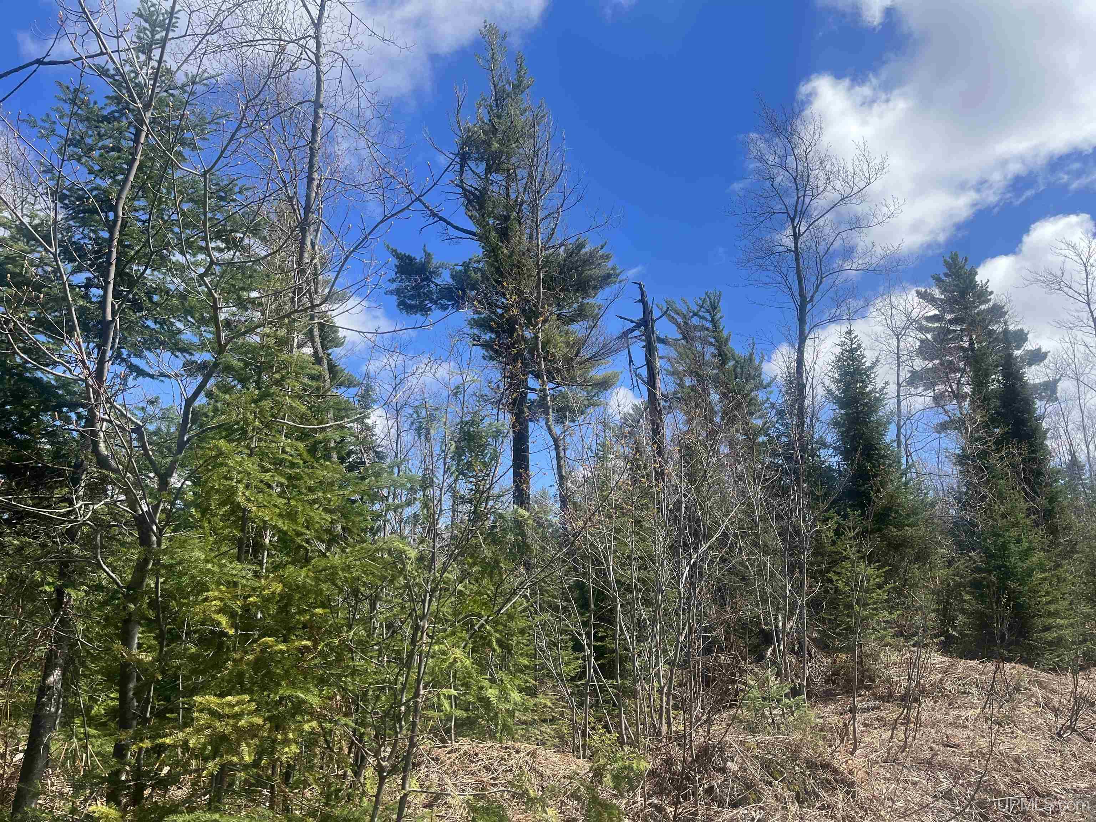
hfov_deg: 67.3
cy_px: 411
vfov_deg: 53.1
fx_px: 823
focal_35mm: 26
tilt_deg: +14.6
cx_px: 548
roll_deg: +0.2
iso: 50
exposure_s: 1/2463
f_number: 1.6
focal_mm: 5.1
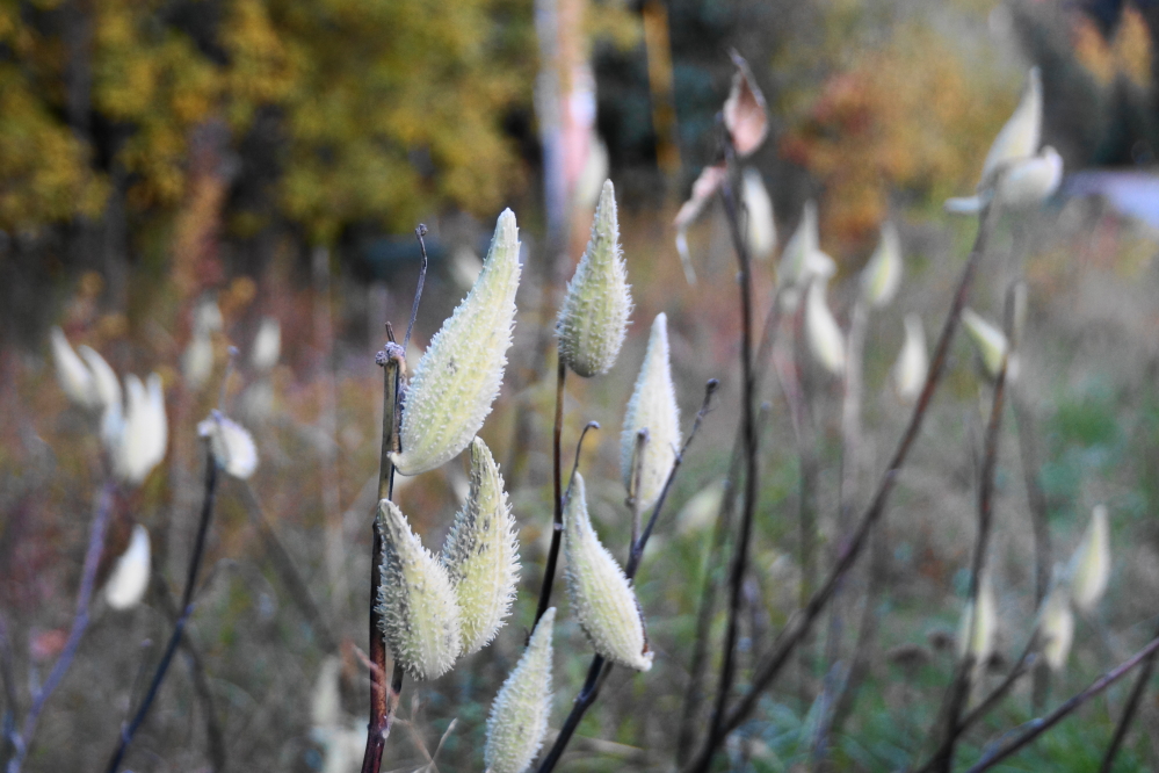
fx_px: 2414
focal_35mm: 75
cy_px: 386
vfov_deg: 18.2
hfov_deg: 27.0
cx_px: 580
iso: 640
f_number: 4.5
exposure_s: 1/80
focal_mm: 50
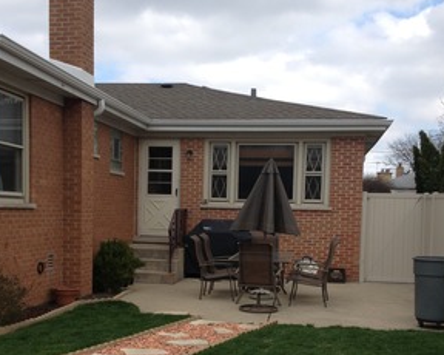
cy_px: 259
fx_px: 749
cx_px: 196
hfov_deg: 33.0
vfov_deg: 26.4
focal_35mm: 57
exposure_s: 1/1104
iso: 50
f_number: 2.4
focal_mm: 4.28
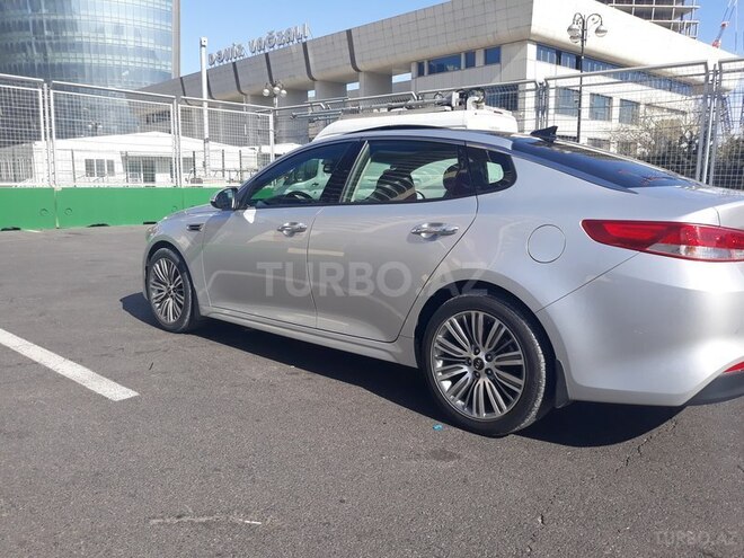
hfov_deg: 65.3
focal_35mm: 27
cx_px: 372
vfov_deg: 51.4
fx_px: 580
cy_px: 279
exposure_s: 1/1266
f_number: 1.7
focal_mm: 3.71
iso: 40
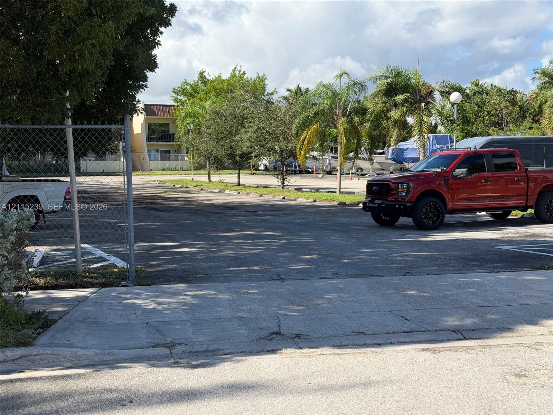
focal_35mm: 48
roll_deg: +0.6
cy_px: 208
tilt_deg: -5.1
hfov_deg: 39.7
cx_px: 276
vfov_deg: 30.3
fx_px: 767
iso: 80
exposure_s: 1/3226
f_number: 1.78
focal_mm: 6.76
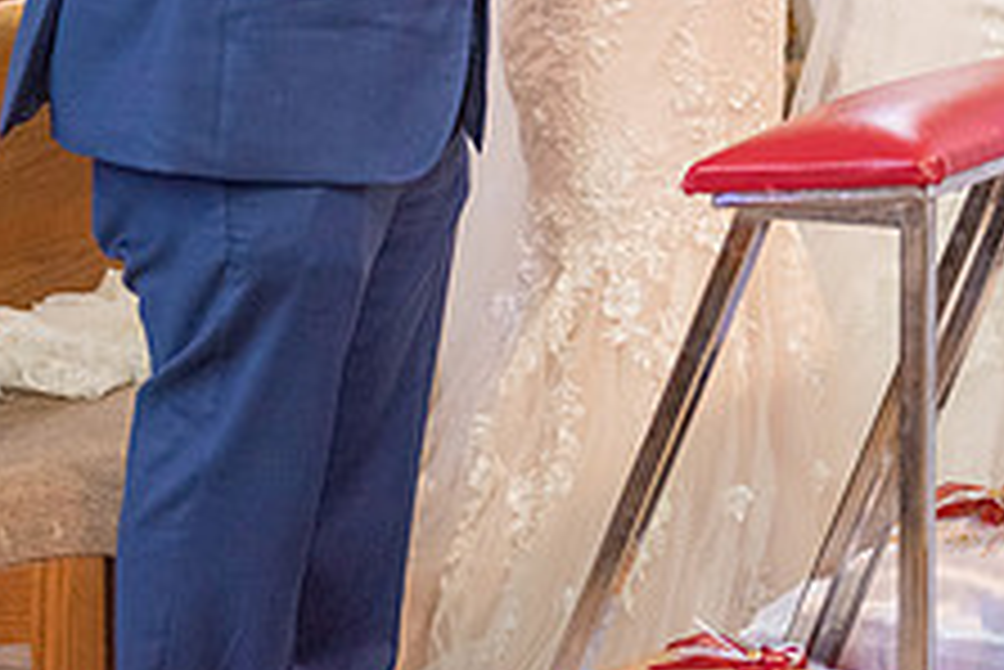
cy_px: -155
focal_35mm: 151
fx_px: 4214
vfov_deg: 9.0
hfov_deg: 13.3
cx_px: 1099
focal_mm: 58
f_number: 2.8
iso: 2000
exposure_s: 1/160
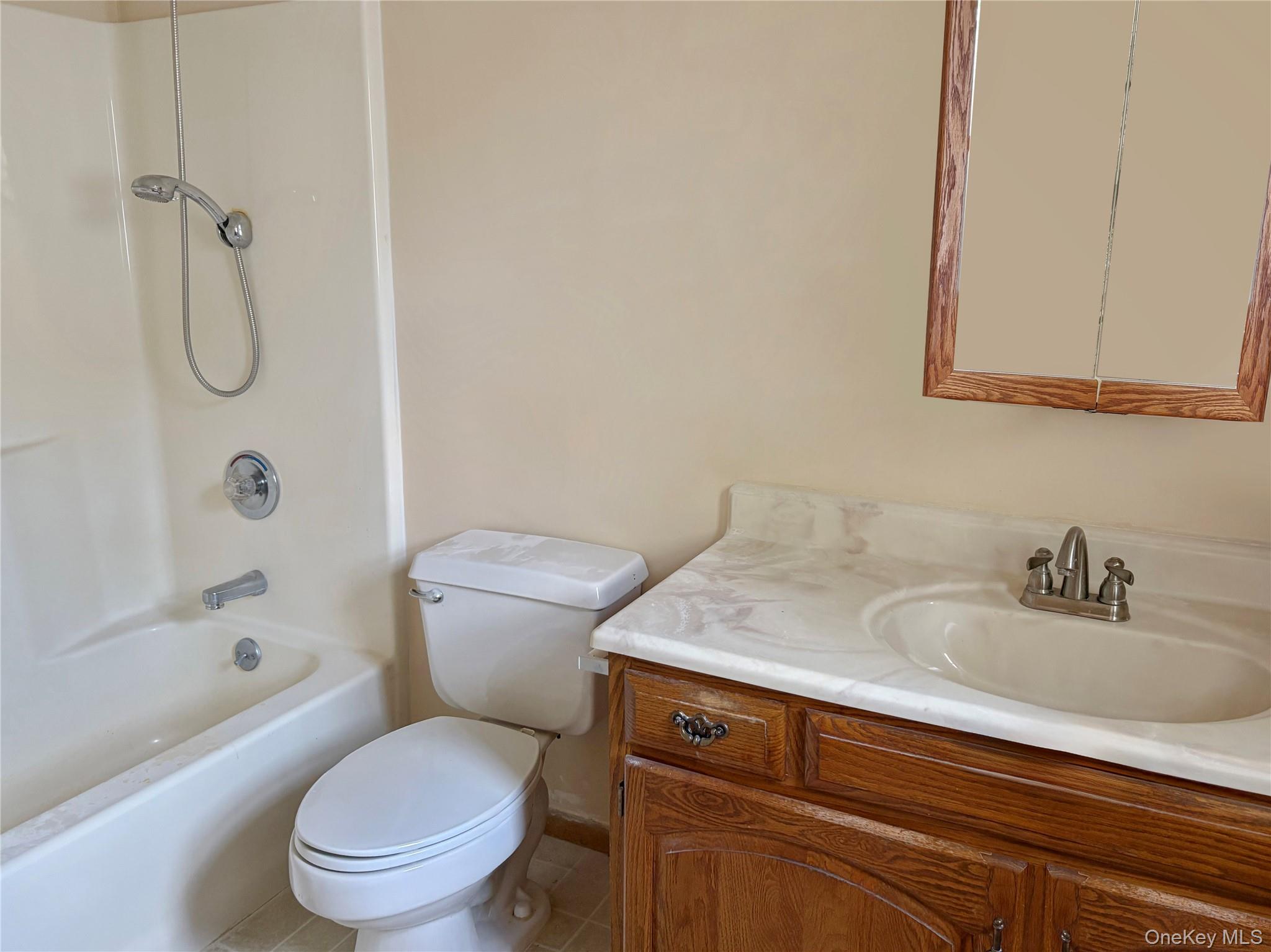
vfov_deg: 53.0
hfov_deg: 67.3
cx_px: 636
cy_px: 476
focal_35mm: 26
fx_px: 954
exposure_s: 1/60
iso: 160
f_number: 1.6
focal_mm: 5.96
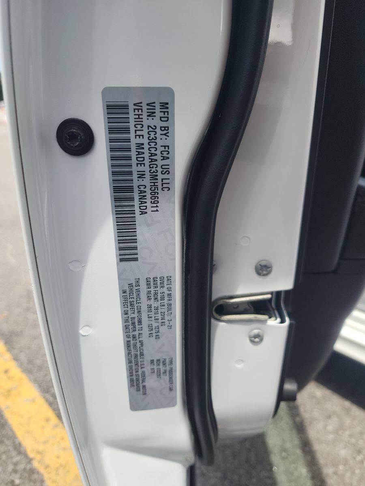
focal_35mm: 23
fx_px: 323
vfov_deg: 73.9
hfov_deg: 58.9
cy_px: 243
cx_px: 182
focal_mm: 6.4
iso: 50
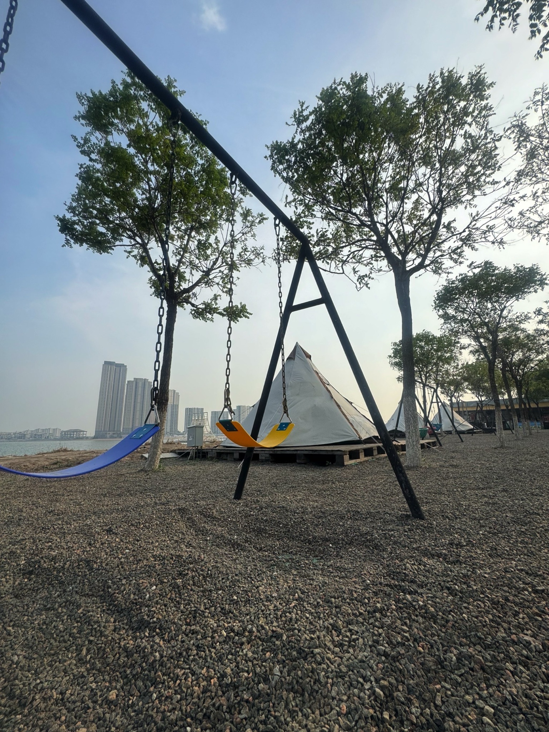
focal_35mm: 14
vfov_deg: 102.1
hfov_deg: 85.7
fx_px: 296
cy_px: 366
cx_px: 274
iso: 40
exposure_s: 1/980
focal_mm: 2.22
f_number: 2.2
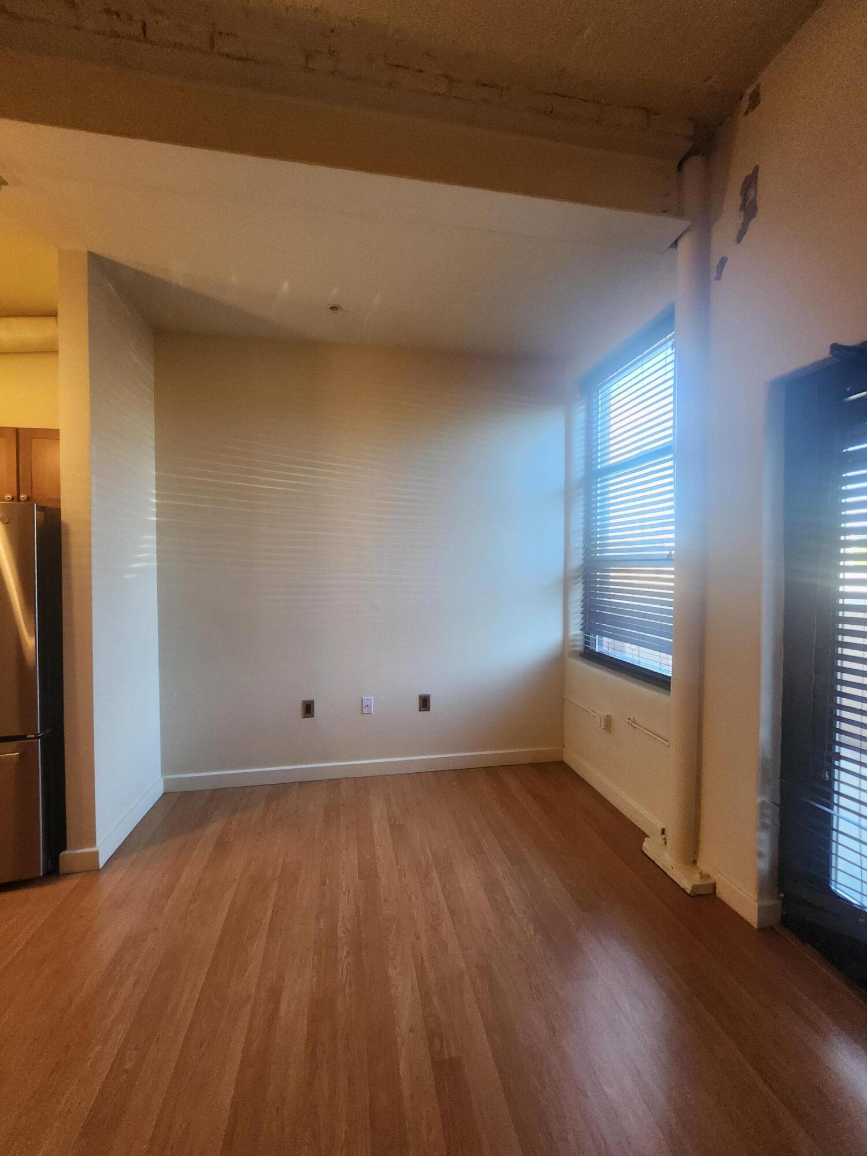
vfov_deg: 106.2
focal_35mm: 13
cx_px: 434
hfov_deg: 89.9
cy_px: 578
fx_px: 434
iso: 400
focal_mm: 1.74
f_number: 2.2
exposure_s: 1/40
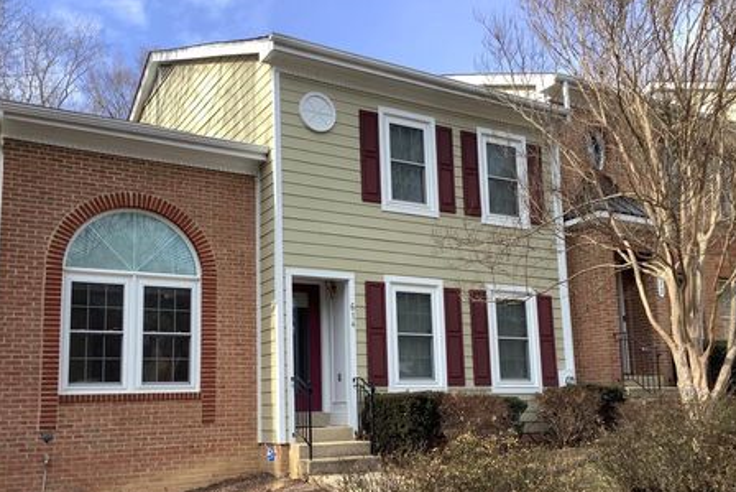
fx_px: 736
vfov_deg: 36.8
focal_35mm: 36
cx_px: 353
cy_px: 295
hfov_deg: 53.1
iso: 25
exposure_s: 1/405
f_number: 2.4
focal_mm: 3.3
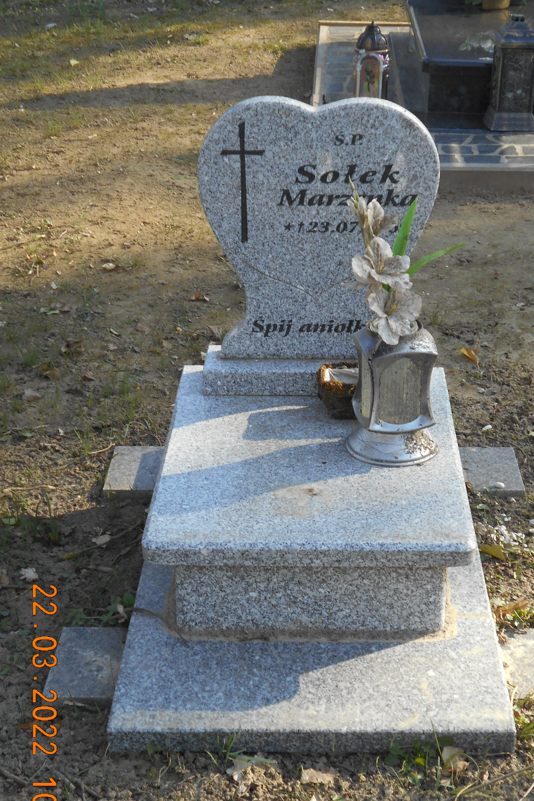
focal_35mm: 60
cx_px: 320
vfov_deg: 33.4
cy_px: 433
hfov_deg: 22.6
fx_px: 1335
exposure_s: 1/100
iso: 80
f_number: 4.5
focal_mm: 8.8
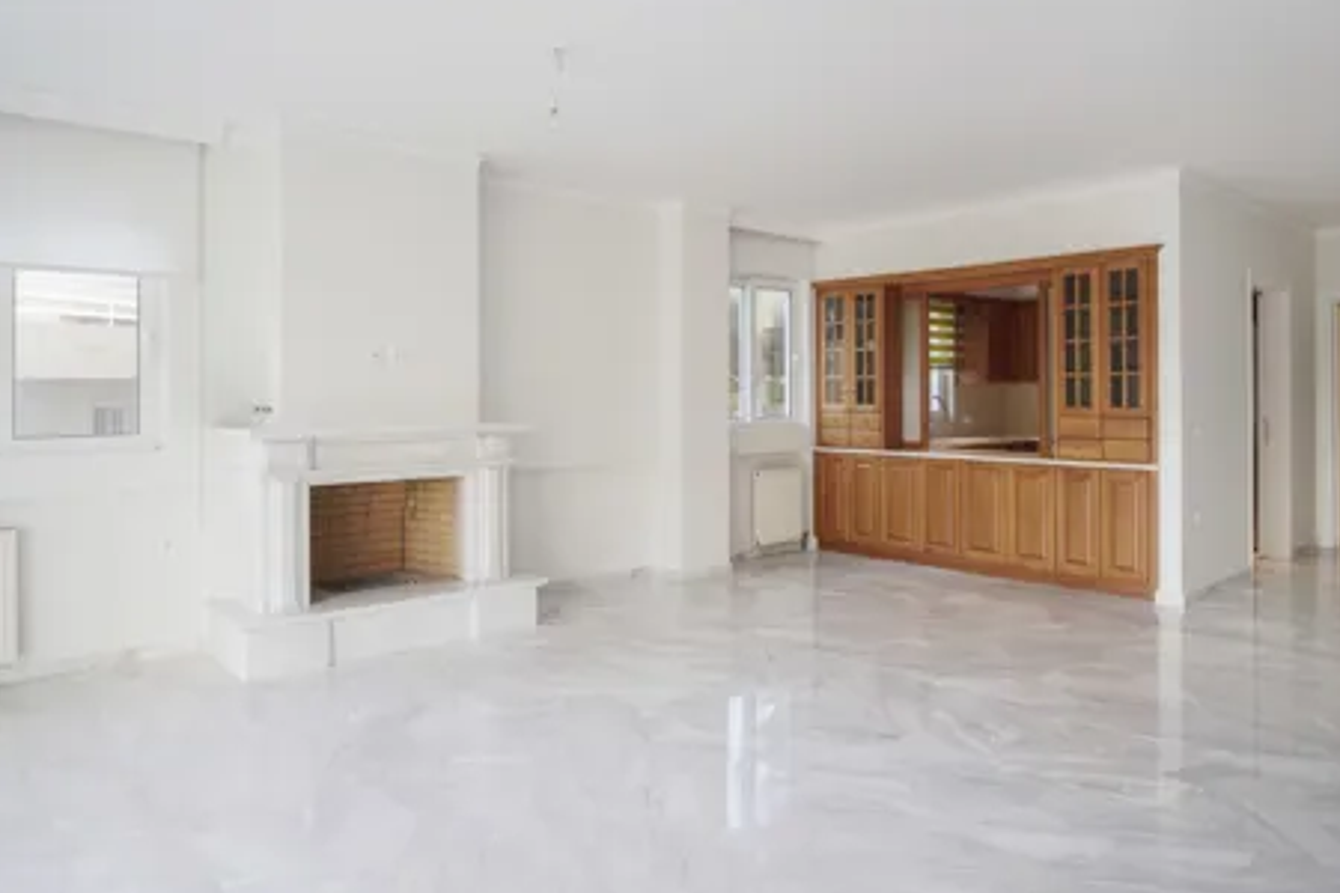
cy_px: 387
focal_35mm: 24
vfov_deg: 53.0
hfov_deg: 73.7
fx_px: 893
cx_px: 643
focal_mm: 18
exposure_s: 1/3
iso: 200
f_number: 14
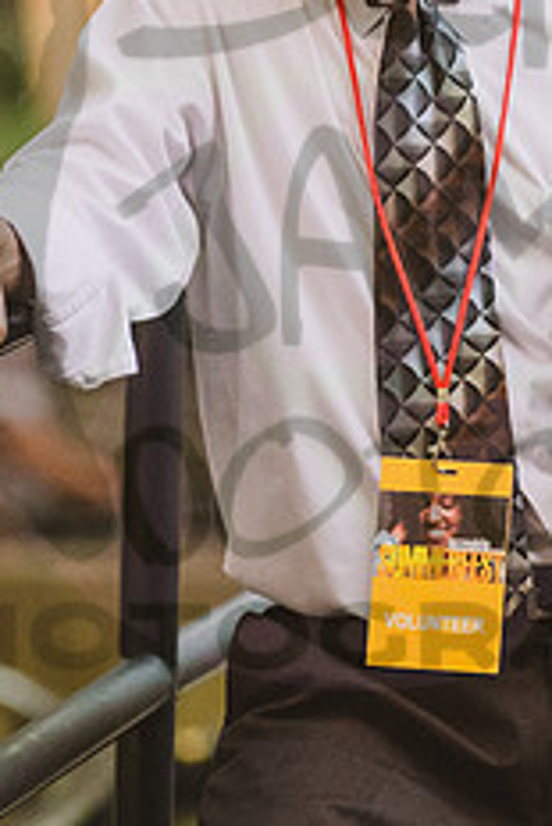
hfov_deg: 3.0
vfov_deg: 4.5
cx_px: 380
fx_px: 10426
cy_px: 292
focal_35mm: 454
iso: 4000
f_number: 3.5
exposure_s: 1/1250
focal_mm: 145
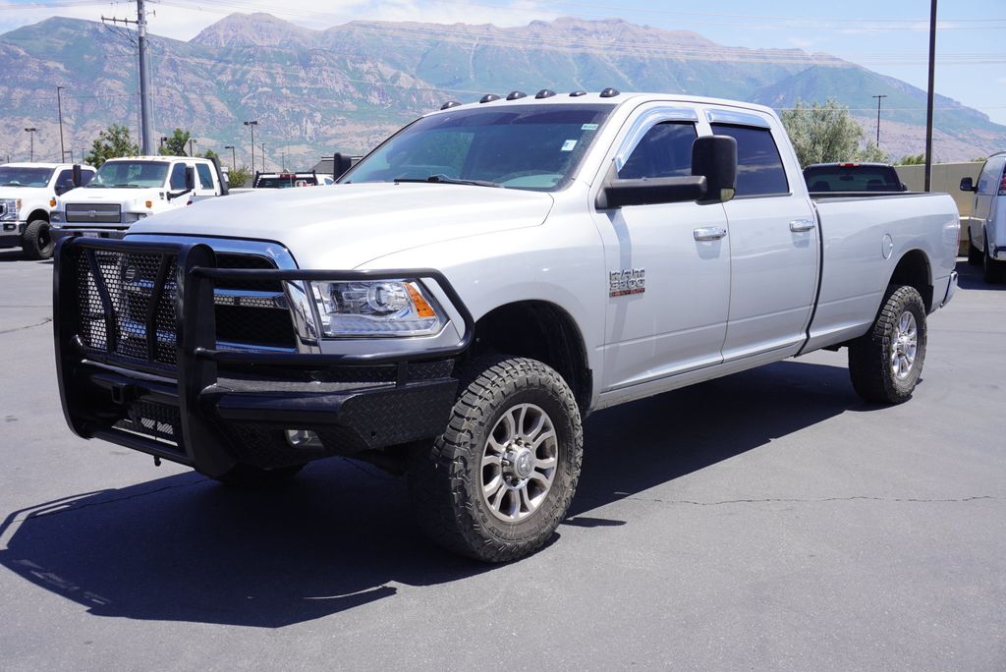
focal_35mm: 38
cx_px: 503
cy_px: 336
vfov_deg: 35.5
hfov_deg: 51.3
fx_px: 1048
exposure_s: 1/125
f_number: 10
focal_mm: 25
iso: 100
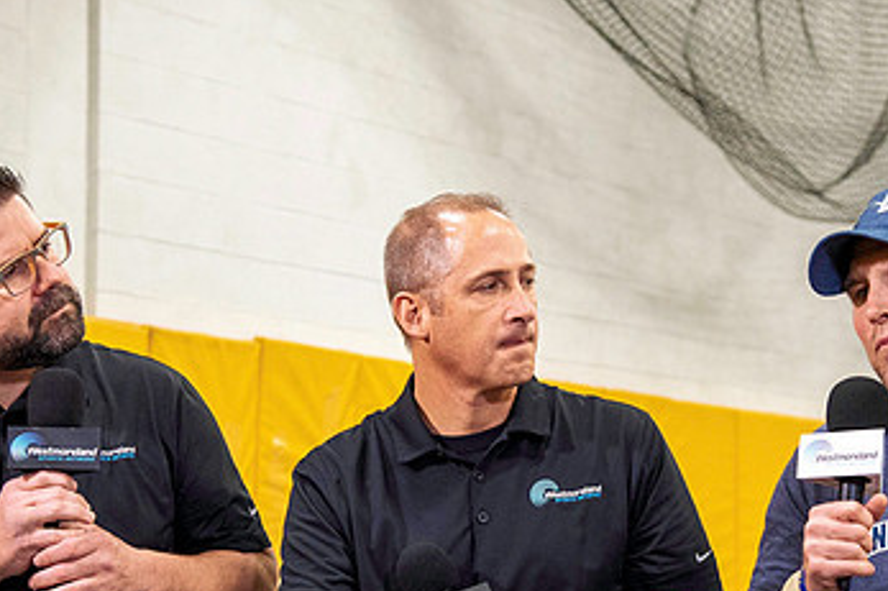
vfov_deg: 14.0
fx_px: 2391
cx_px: 471
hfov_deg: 21.0
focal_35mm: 97
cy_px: 467
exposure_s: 1/200
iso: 1800
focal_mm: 58
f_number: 4.5
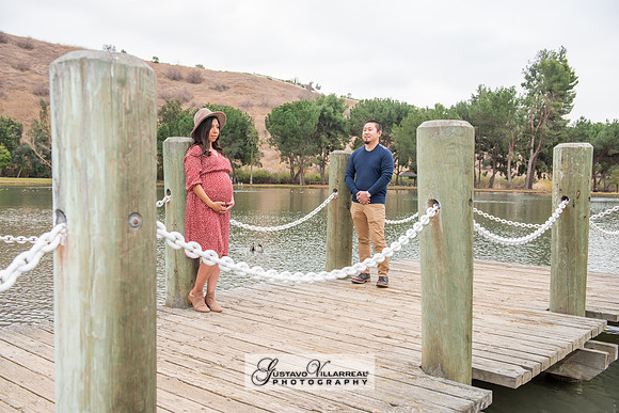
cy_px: 206
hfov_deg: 54.4
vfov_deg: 37.9
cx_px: 310
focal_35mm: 35
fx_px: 602
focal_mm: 35
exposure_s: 1/125
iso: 500
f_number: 5
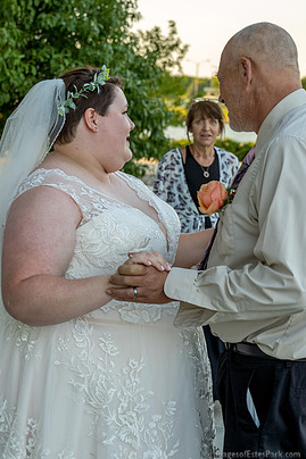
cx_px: 169
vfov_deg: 26.0
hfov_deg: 17.5
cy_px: 207
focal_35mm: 78
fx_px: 995
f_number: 5.6
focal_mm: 70
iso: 320
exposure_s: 1/160
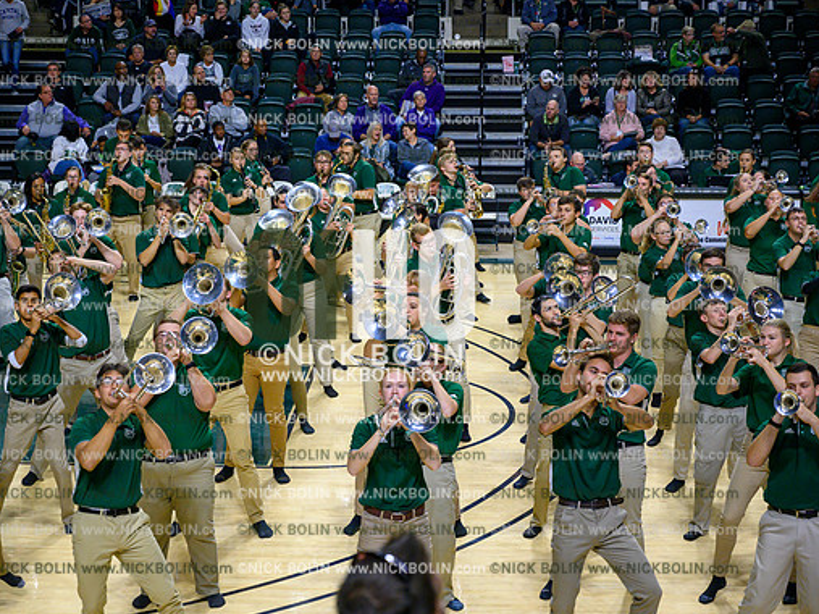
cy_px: 306
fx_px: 1821
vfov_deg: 19.1
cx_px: 360
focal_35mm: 77
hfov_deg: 25.3
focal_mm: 70
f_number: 4.5
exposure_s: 1/800
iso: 3200
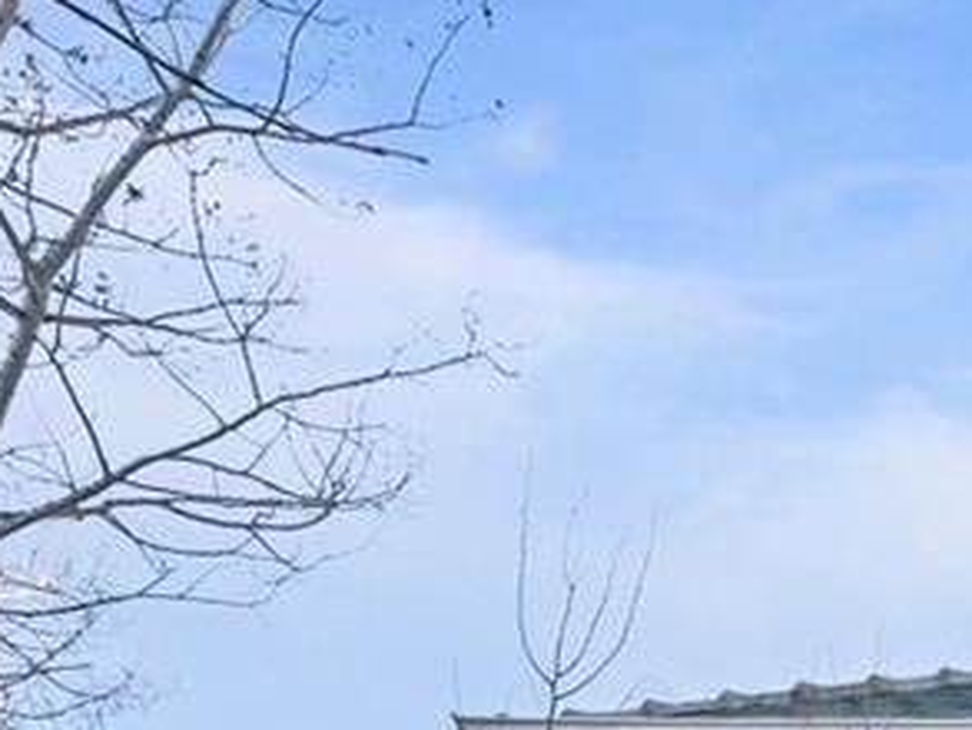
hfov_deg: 16.4
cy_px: 1390
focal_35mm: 84
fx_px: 2360
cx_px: 2053
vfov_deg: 14.9
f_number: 8
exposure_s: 1/250
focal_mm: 16
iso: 640
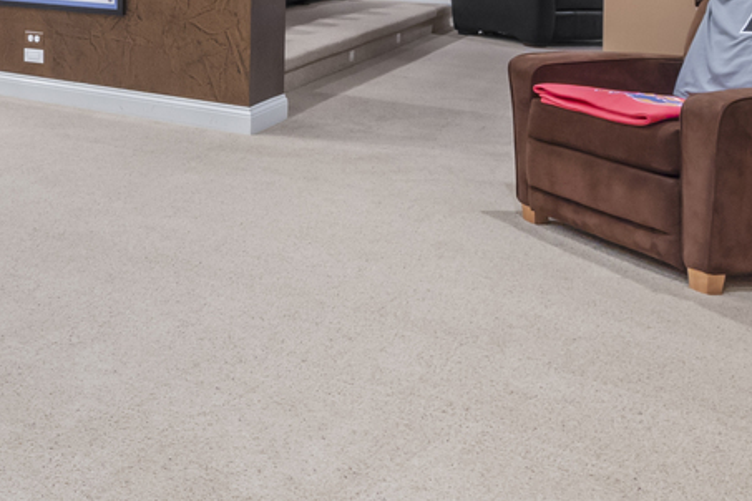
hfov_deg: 31.5
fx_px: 1044
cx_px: -203
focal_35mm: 50
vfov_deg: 24.6
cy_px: -91
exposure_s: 1/1.67
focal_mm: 14
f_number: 11
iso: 640
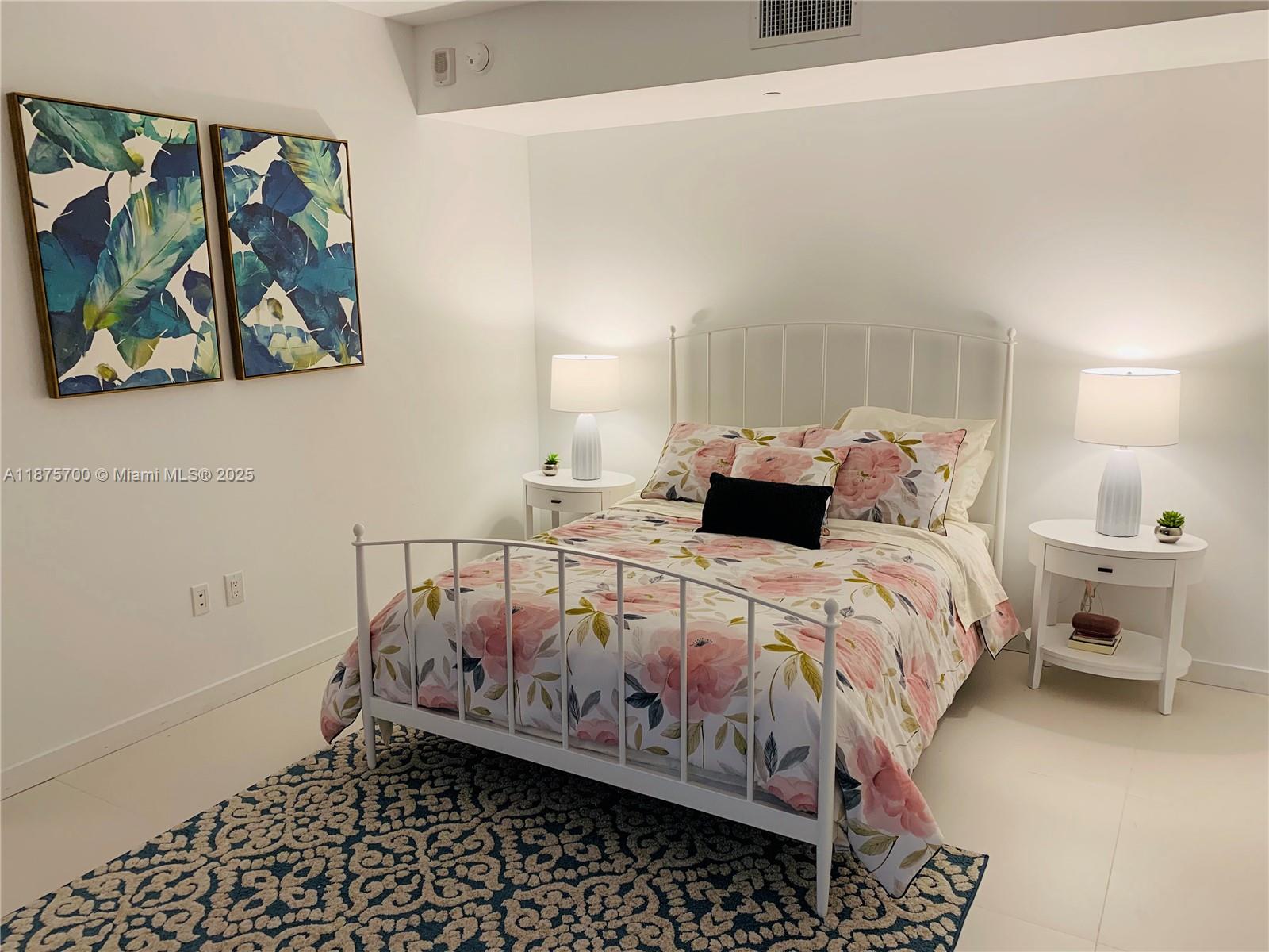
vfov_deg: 53.1
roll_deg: +0.7
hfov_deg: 67.3
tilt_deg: -10.6
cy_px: 476
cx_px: 634
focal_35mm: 26
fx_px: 953
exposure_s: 1/60
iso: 64
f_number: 1.8
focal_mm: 4.25
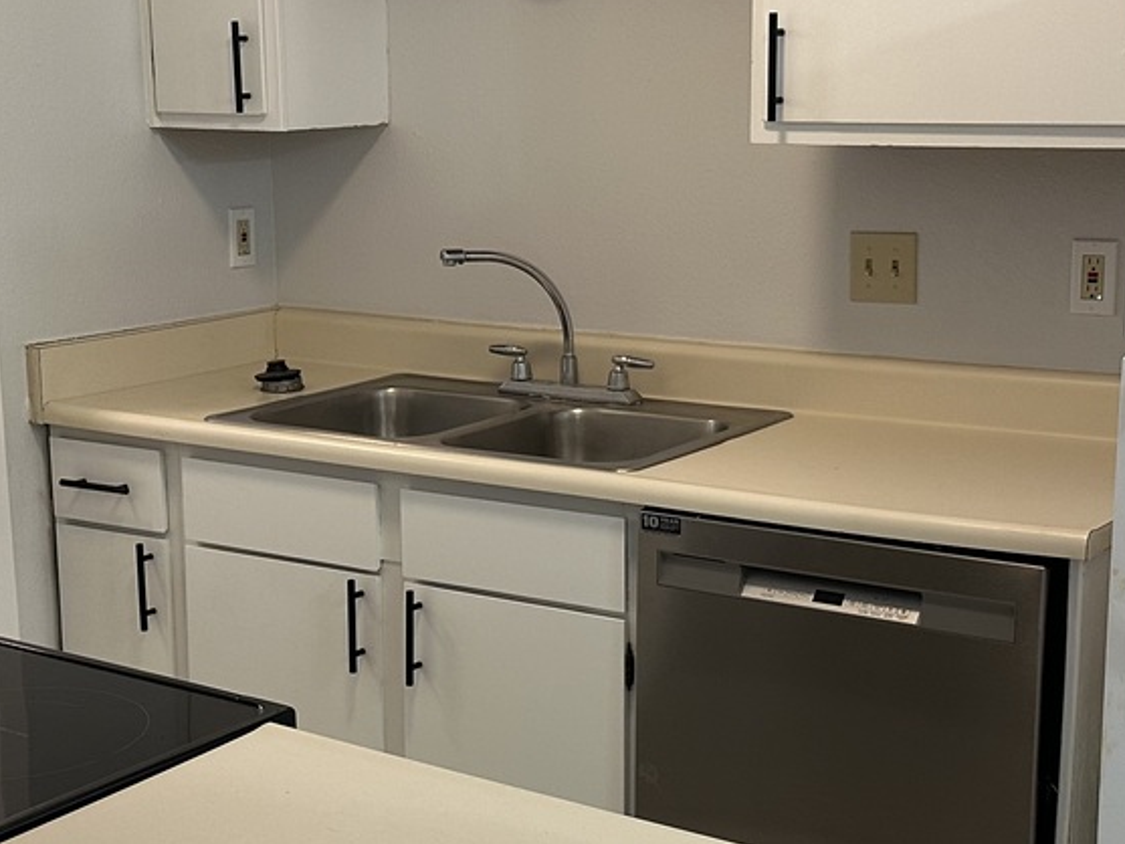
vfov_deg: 23.6
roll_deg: +0.3
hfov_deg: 31.2
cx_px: 537
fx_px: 2015
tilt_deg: -12.5
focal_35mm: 62
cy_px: 517
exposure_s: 1/120
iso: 160
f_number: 1.78
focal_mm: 6.86
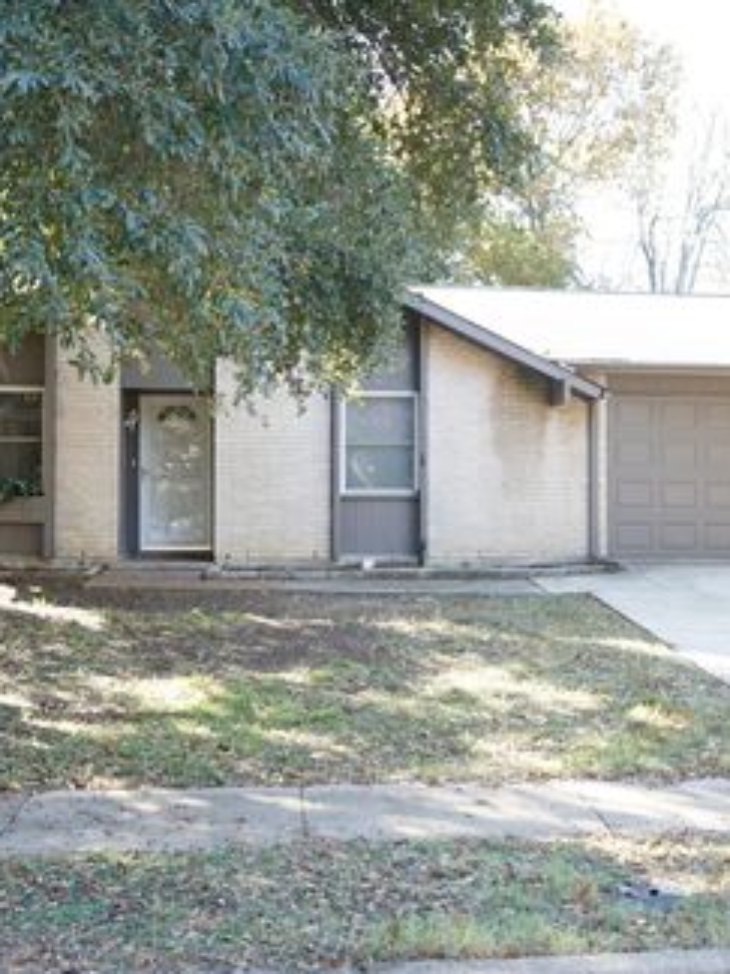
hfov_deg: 33.6
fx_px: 1209
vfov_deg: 43.8
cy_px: 498
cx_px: 388
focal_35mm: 43
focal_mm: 29
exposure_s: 1/80
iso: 200
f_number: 4.5
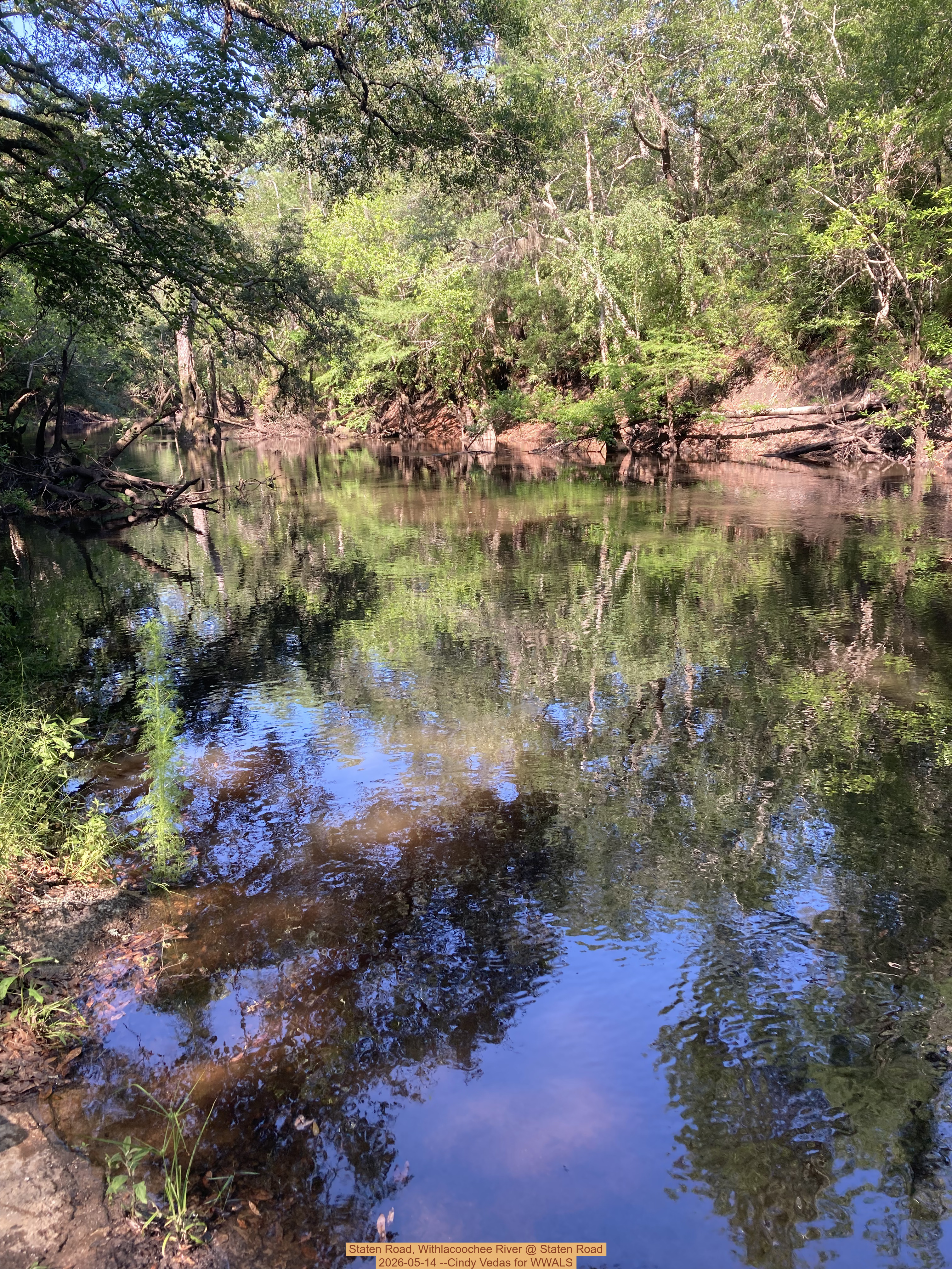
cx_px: 476
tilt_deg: -14.4
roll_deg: +0.9
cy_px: 634
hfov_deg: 49.7
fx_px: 1027
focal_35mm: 28
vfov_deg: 63.4
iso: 25
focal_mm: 3.99
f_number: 1.8
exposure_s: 1/122
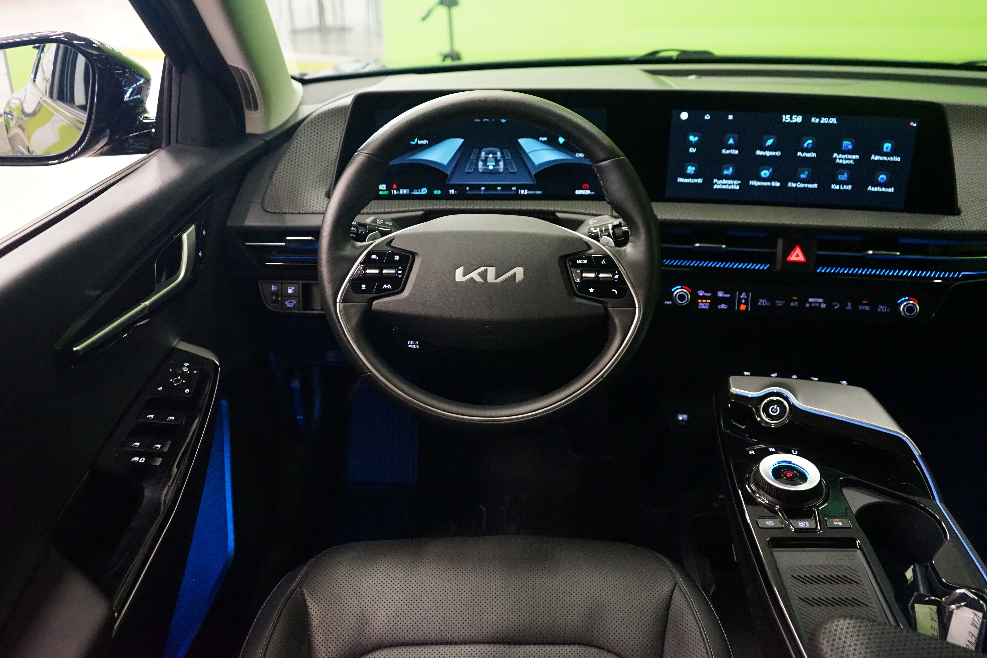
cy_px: 329
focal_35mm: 31
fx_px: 850
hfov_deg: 60.3
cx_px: 494
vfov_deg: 42.3
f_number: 4
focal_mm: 31
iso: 6400
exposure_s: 1/30
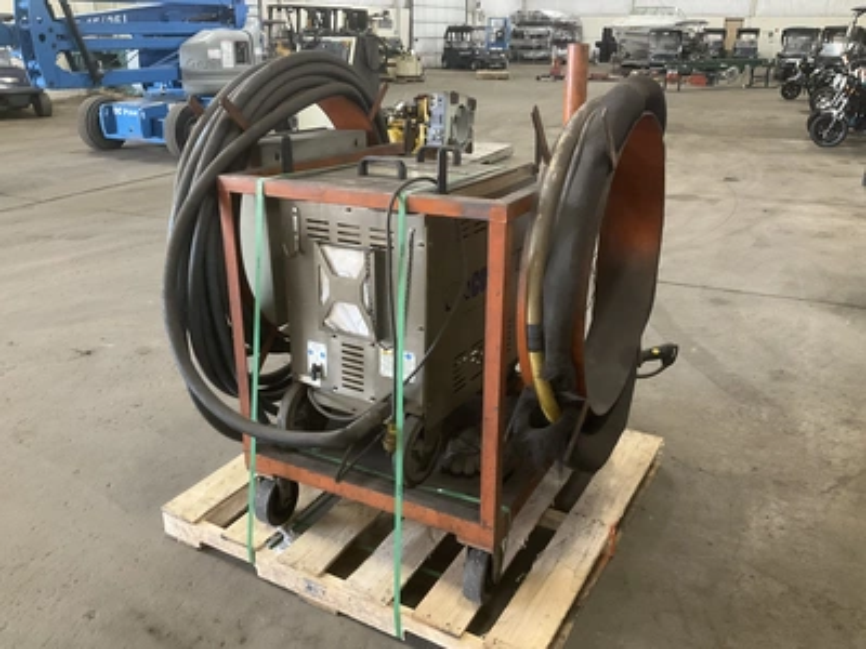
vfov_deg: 48.2
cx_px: 433
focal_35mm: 29
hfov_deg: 61.7
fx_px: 726
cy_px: 324
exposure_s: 1/60
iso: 250
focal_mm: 3
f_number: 1.8
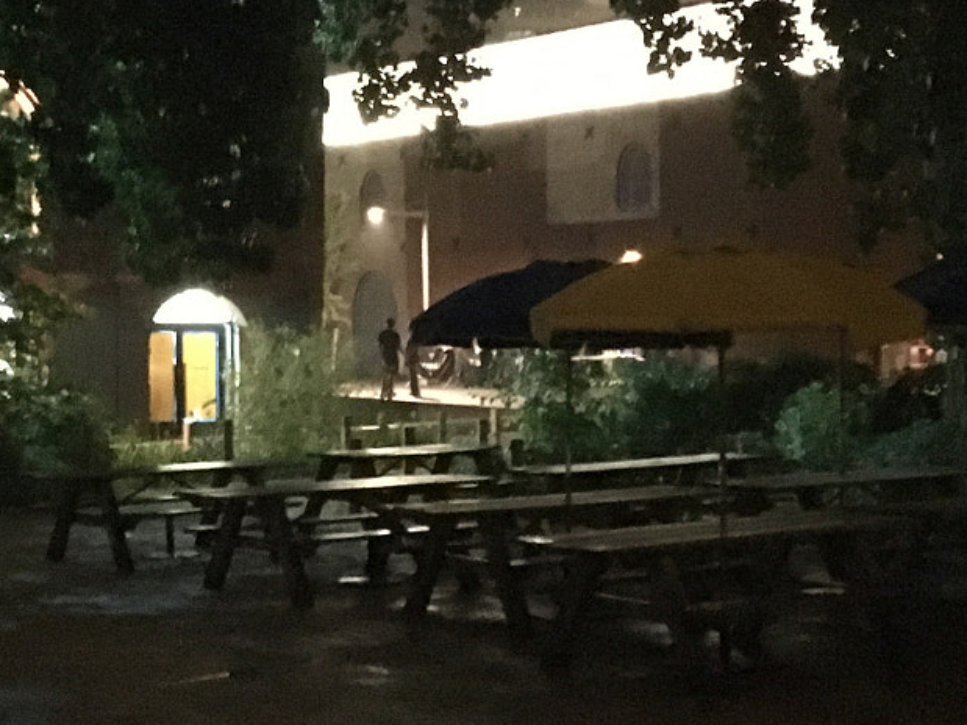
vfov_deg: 19.6
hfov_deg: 25.9
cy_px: 378
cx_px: 369
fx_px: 2095
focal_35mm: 75
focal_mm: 4.15
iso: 2000
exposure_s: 1/15
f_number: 2.2
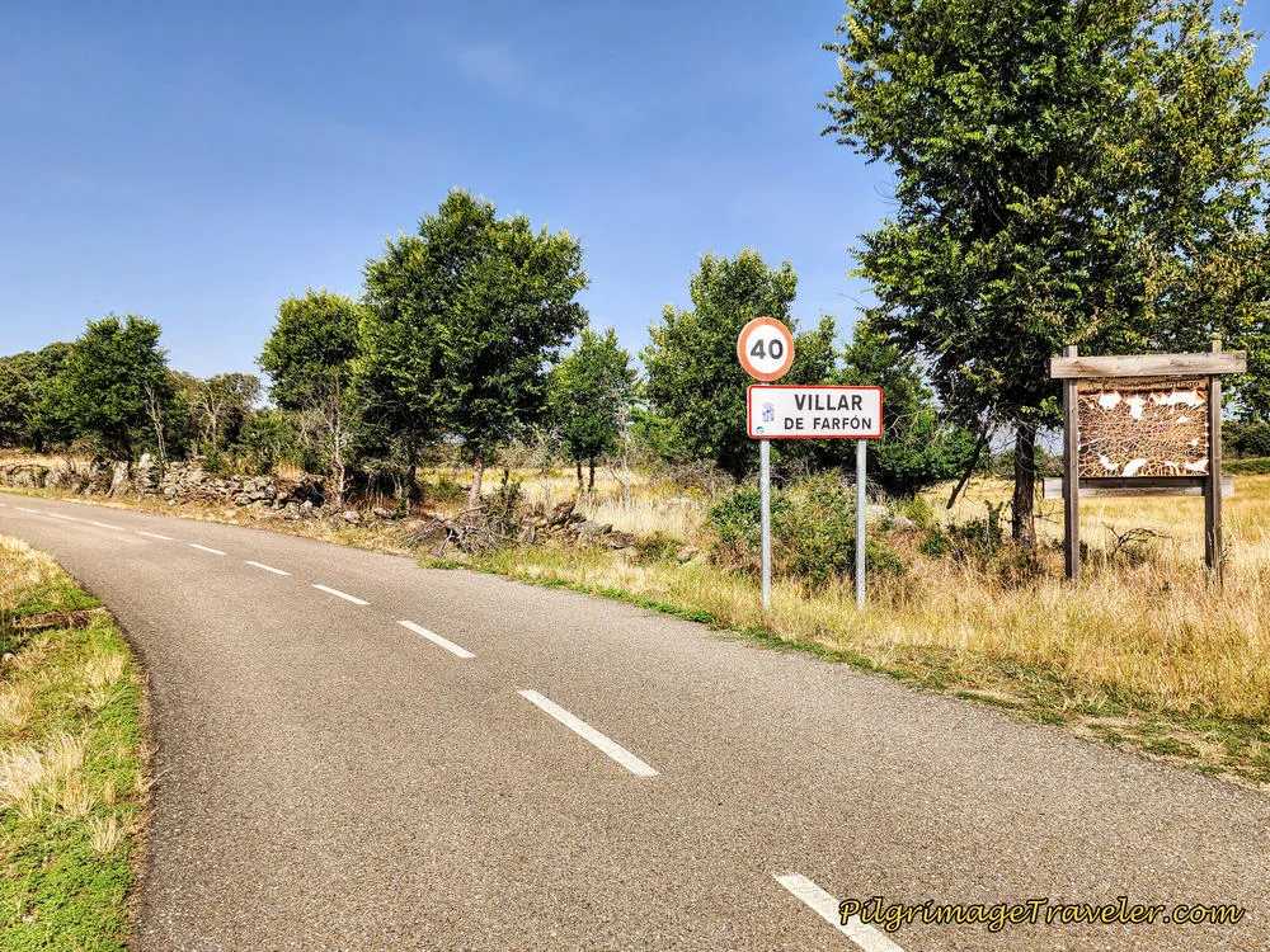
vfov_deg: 58.9
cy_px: 476
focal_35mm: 23
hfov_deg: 73.9
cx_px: 635
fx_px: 844
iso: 12
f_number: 1.8
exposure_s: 1/939
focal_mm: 6.4
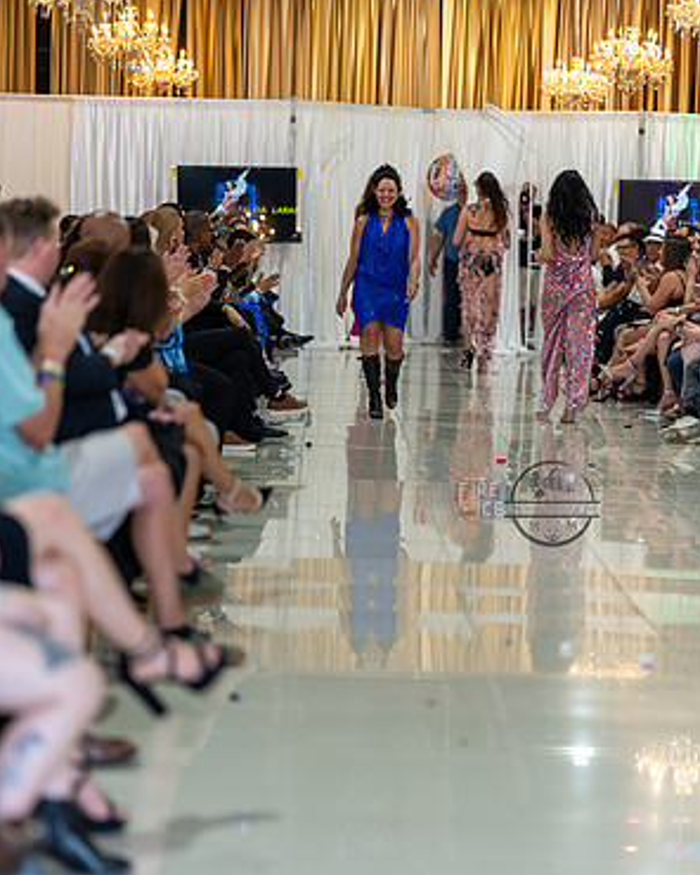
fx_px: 2512
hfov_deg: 15.9
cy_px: 504
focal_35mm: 97
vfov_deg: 19.7
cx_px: 350
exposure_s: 1/160
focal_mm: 85
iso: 100
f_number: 1.4
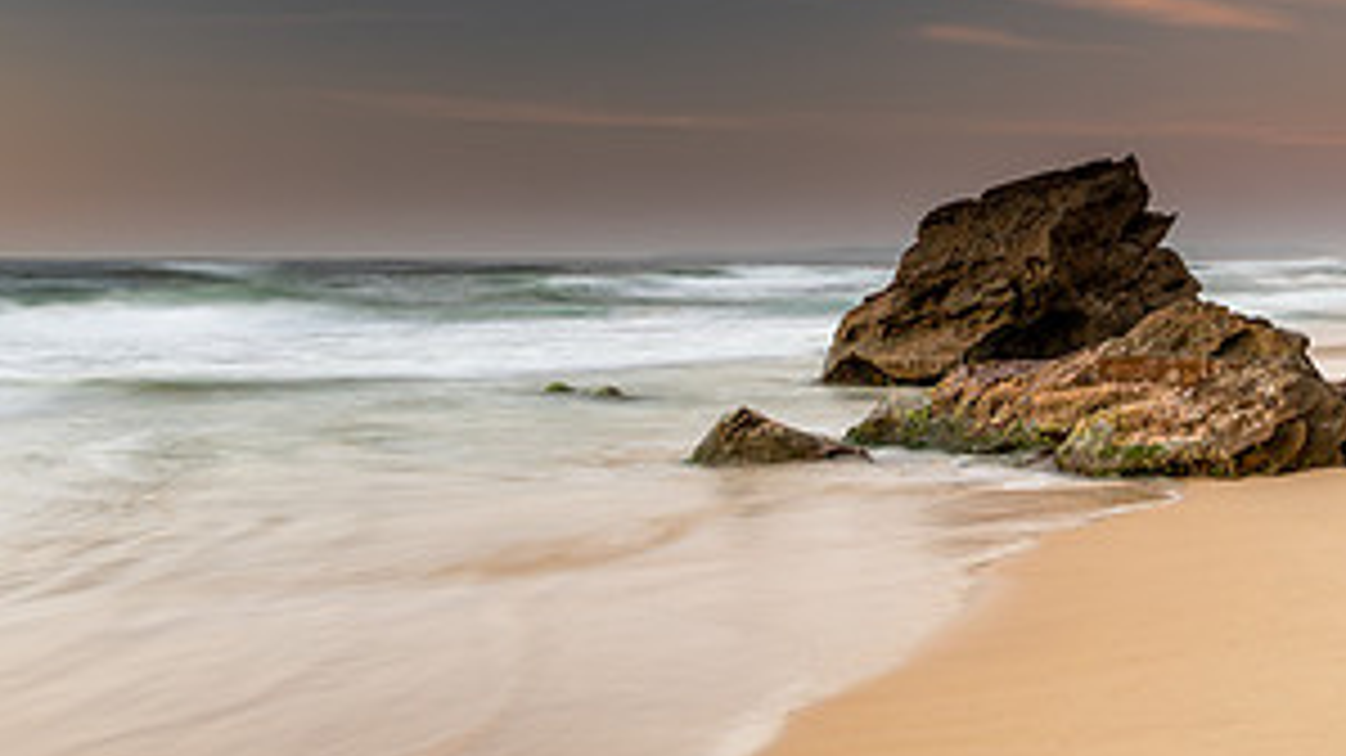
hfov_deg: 42.1
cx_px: 617
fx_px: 1748
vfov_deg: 23.5
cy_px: 16
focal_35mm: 49
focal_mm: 24
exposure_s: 1.6
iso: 31
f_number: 8
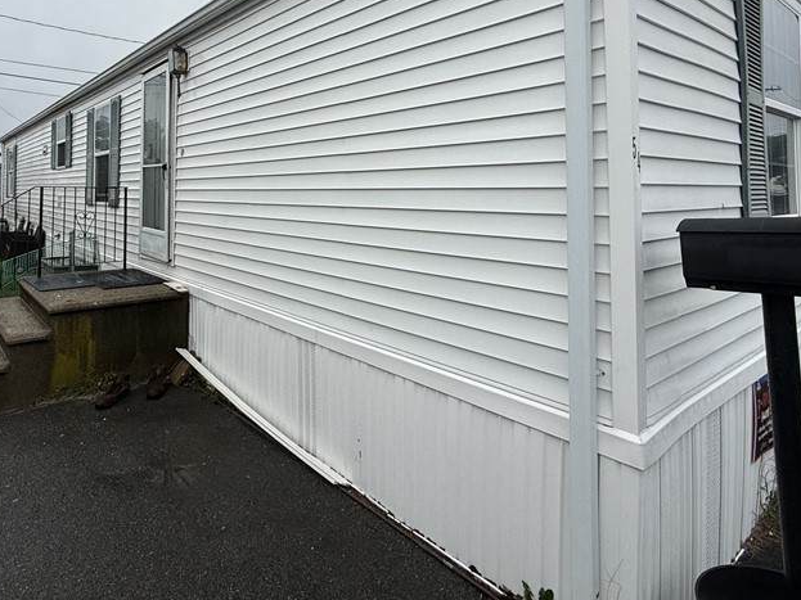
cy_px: 168
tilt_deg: +3.2
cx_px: 311
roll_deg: -0.6
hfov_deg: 72.9
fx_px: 532
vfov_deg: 56.6
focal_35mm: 23
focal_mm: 2.22
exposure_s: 1/1901
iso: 50
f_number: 2.2
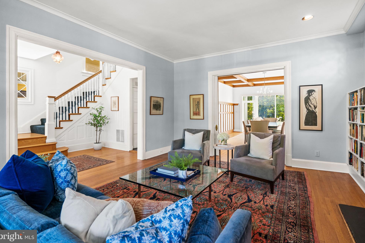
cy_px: 115
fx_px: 172
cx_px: 189
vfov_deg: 70.4
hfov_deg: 93.2
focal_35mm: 17
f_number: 4
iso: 800
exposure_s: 1/8
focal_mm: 16
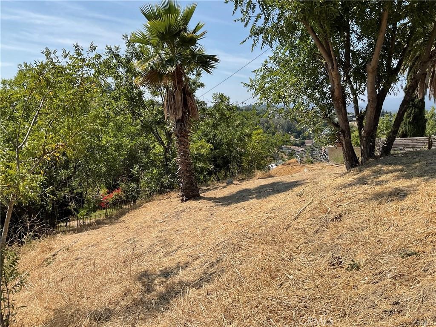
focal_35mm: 29
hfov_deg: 61.7
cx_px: 218
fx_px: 365
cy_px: 164
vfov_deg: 48.2
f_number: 1.8
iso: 16
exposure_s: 1/1912
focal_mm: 3
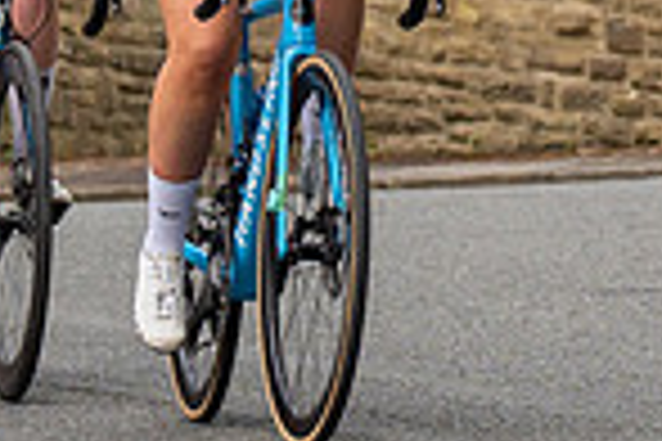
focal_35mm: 483
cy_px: -156
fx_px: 8881
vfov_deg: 2.8
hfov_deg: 4.3
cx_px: 446
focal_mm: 70
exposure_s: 1/500
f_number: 4
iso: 500
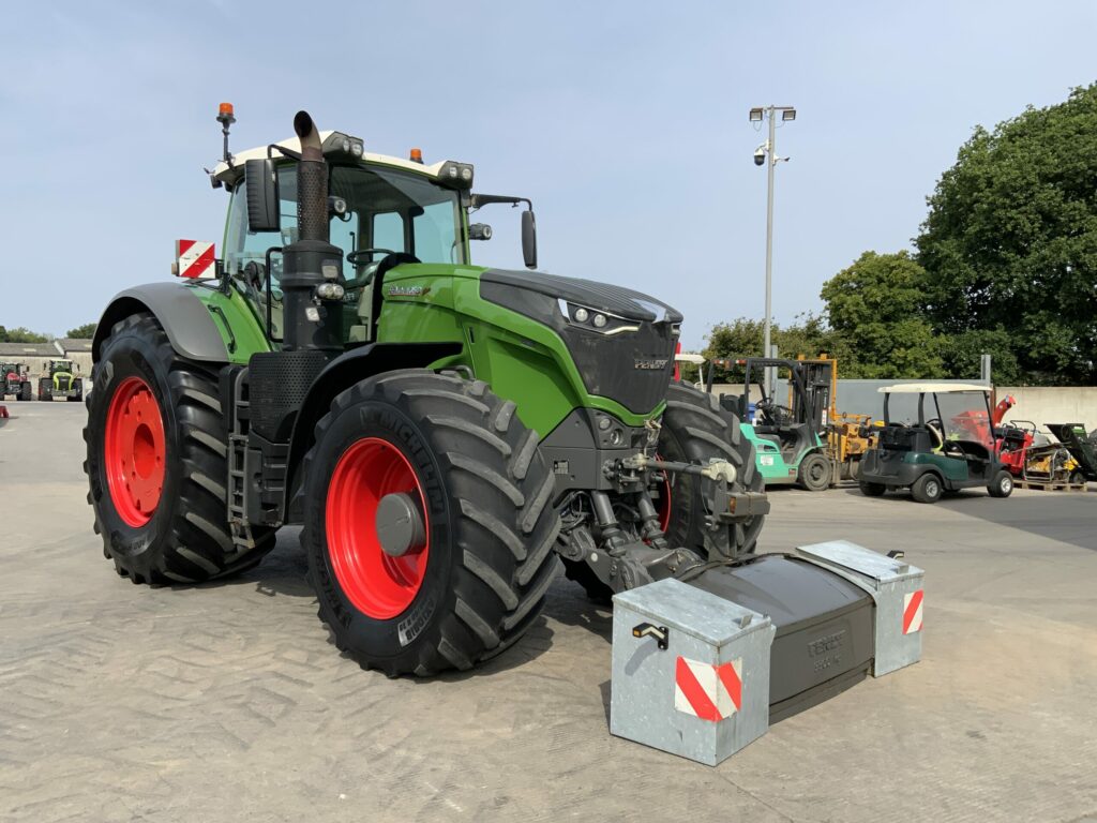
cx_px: 548
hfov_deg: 61.7
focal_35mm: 29
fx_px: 919
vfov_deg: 48.2
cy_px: 412
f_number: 1.8
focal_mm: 3
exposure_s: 1/1848
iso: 16
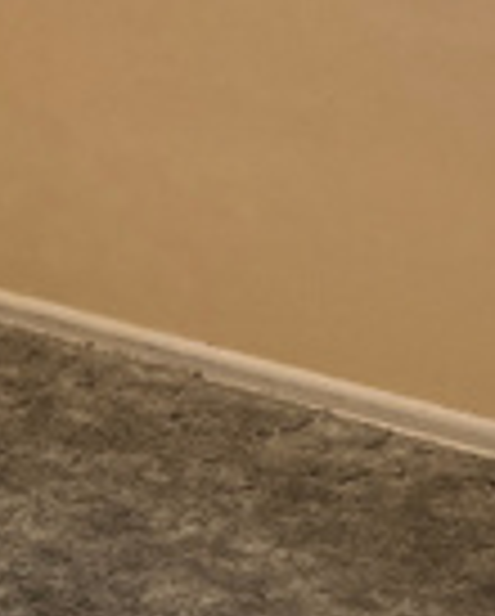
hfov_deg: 10.7
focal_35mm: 142
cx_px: -135
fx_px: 2595
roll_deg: -0.8
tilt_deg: -8.8
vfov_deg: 12.9
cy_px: -270
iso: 64
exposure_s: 1/60
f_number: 1.6
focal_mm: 5.1
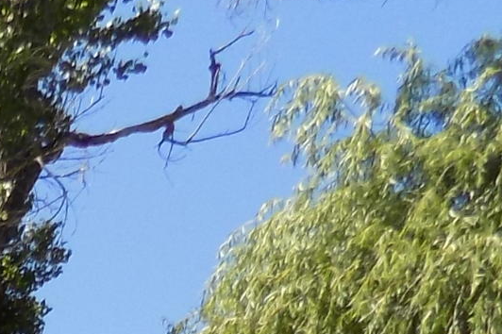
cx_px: -619
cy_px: 1055
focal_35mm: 135
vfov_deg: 8.3
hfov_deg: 12.6
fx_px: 1881
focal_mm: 4
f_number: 3.1
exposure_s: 1/640
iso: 80
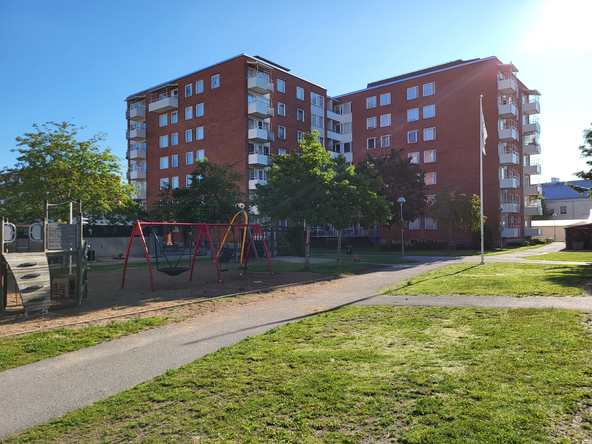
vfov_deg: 53.1
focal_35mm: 26
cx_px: 296
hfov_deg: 67.3
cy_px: 222
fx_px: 445
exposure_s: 1/1994
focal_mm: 5.4
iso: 40
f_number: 1.8
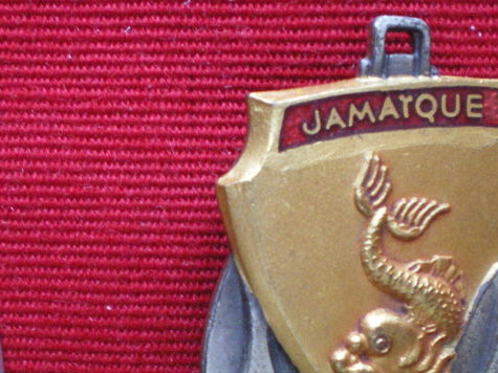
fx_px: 1151
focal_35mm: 80
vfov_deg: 18.3
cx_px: 129
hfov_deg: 24.2
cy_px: 277
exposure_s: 1/30
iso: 400
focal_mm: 6.3
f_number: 3.1
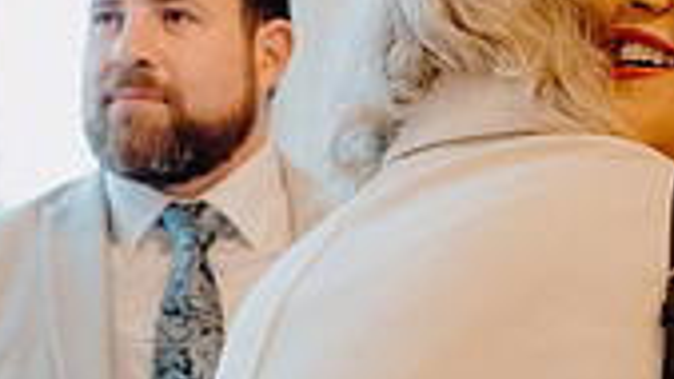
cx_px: 491
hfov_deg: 17.5
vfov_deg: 9.8
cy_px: 397
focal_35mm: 122
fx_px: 2180
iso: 3200
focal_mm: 34
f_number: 3.5
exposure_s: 1/200
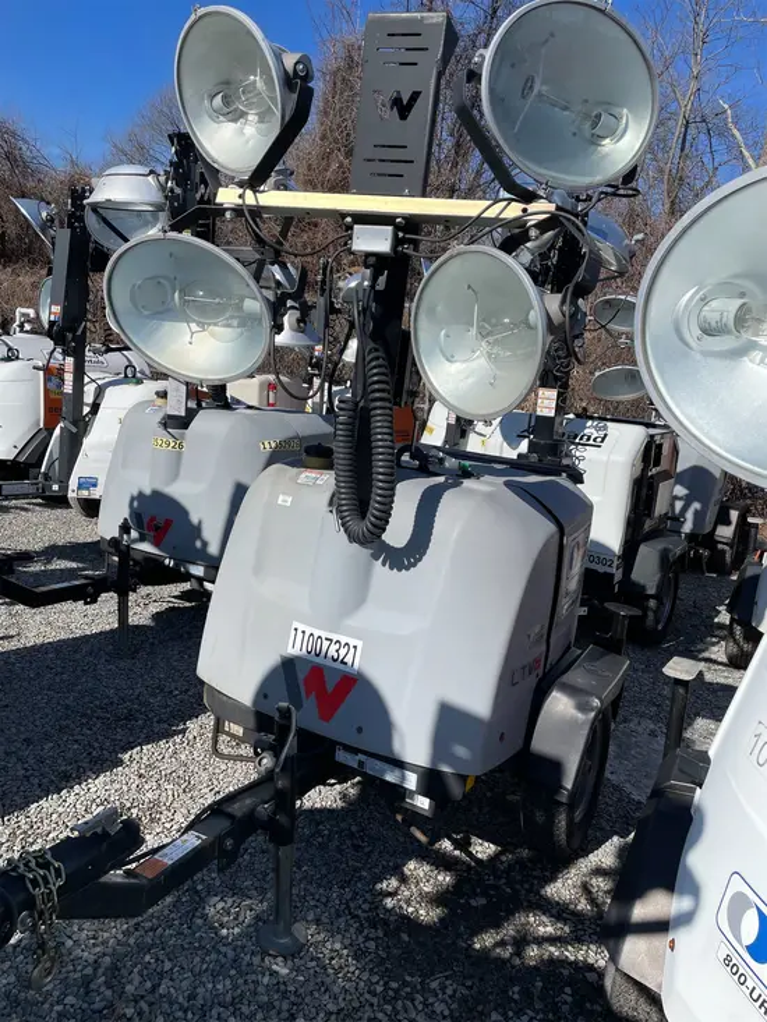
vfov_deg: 67.3
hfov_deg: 53.1
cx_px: 384
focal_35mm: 26
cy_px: 511
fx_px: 768
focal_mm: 4.2
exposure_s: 1/5051
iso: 32
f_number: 1.6
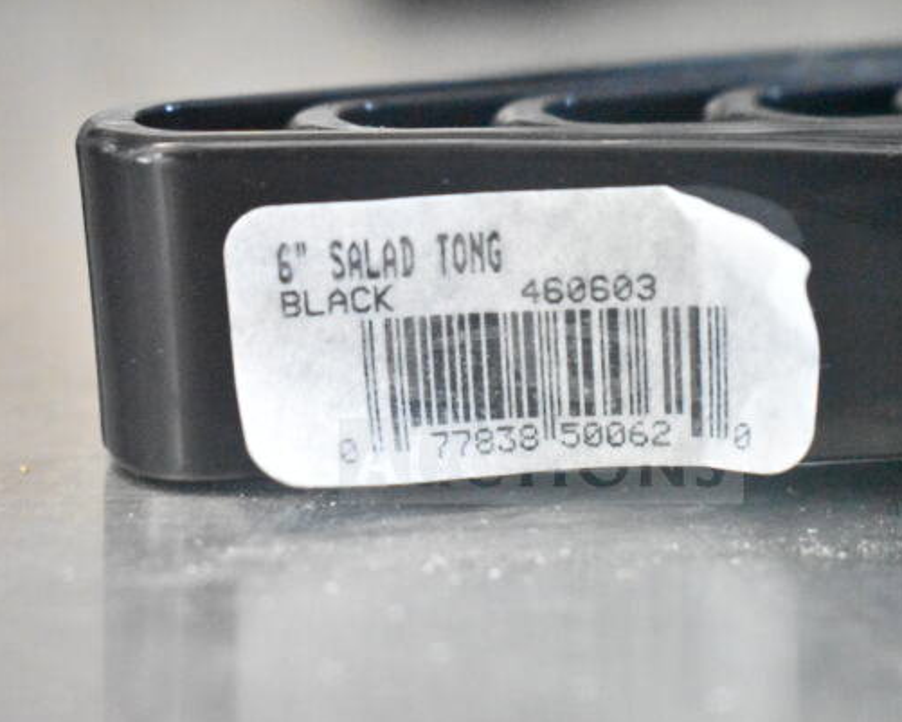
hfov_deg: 26.4
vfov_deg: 21.3
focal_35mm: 72
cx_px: 540
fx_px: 1922
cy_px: 361
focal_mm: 42
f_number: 5
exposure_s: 1/40
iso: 25600
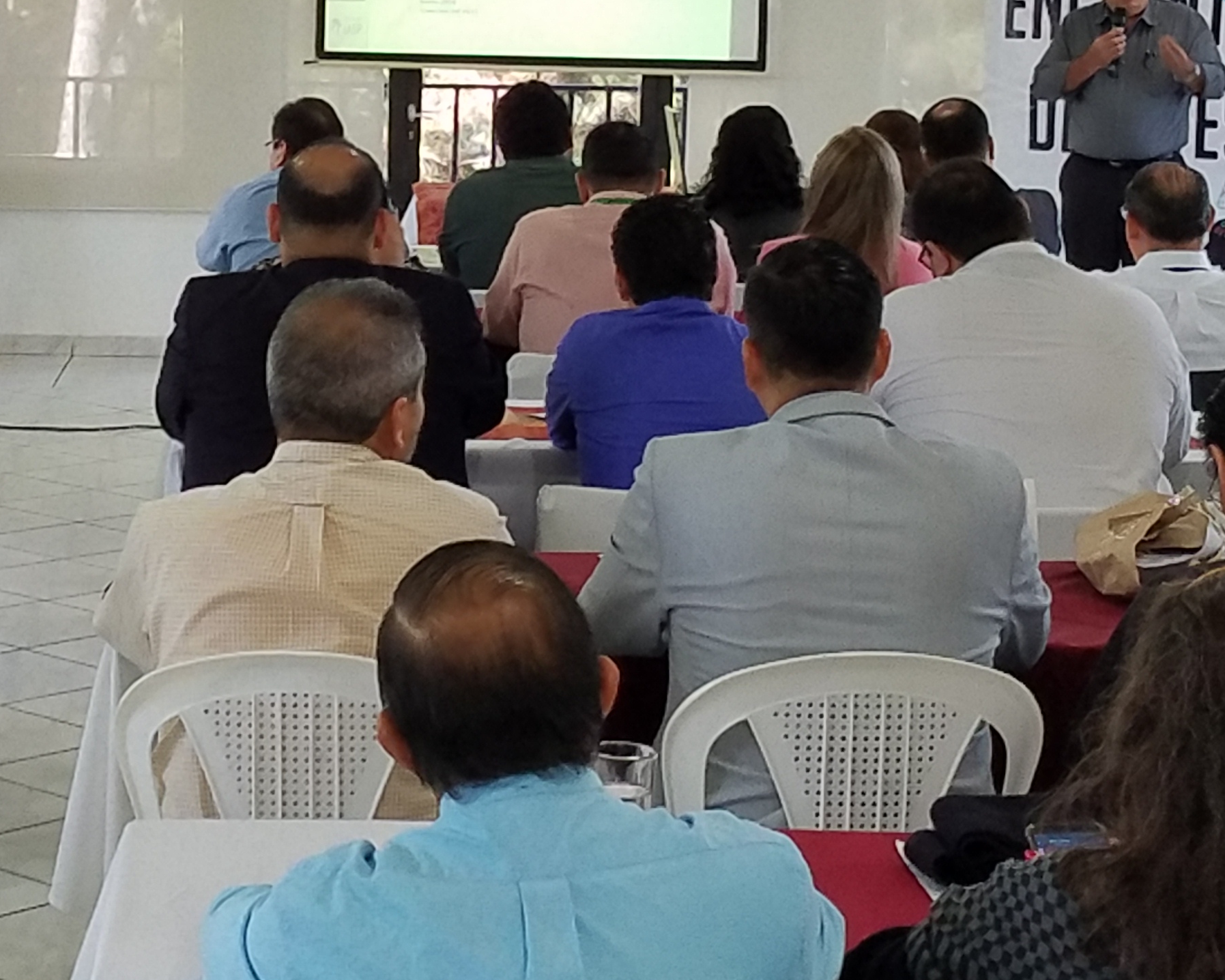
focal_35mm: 57
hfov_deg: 32.7
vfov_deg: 26.4
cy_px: 285
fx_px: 2067
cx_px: 408
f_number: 1.7
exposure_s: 1/30
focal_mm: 4.2
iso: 160
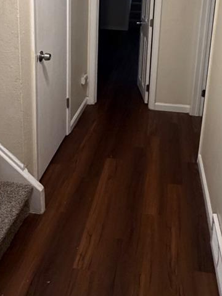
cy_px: 40
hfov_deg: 40.3
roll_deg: -5.3
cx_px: 144
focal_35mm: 35
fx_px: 299
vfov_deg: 48.2
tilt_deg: -16.5
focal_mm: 2.22
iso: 400
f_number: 2.2
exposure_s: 1/60
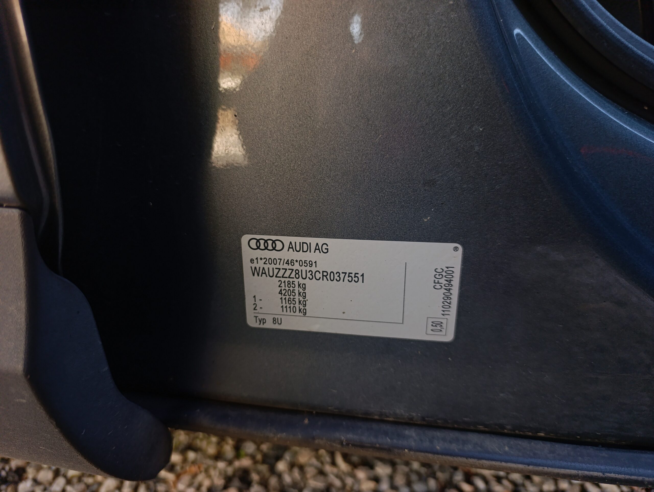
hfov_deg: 73.8
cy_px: 246
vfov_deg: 59.0
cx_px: 327
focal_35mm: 23
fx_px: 435
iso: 160
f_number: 1.6
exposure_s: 1/100
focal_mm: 6.14
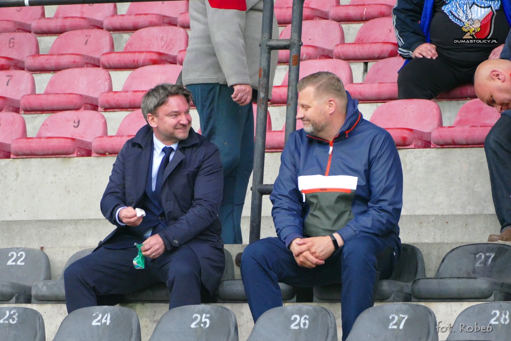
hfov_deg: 5.5
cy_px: 170
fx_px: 5337
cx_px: 256
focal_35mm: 376
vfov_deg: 3.7
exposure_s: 1/160
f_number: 4
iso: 1600
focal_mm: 137.03
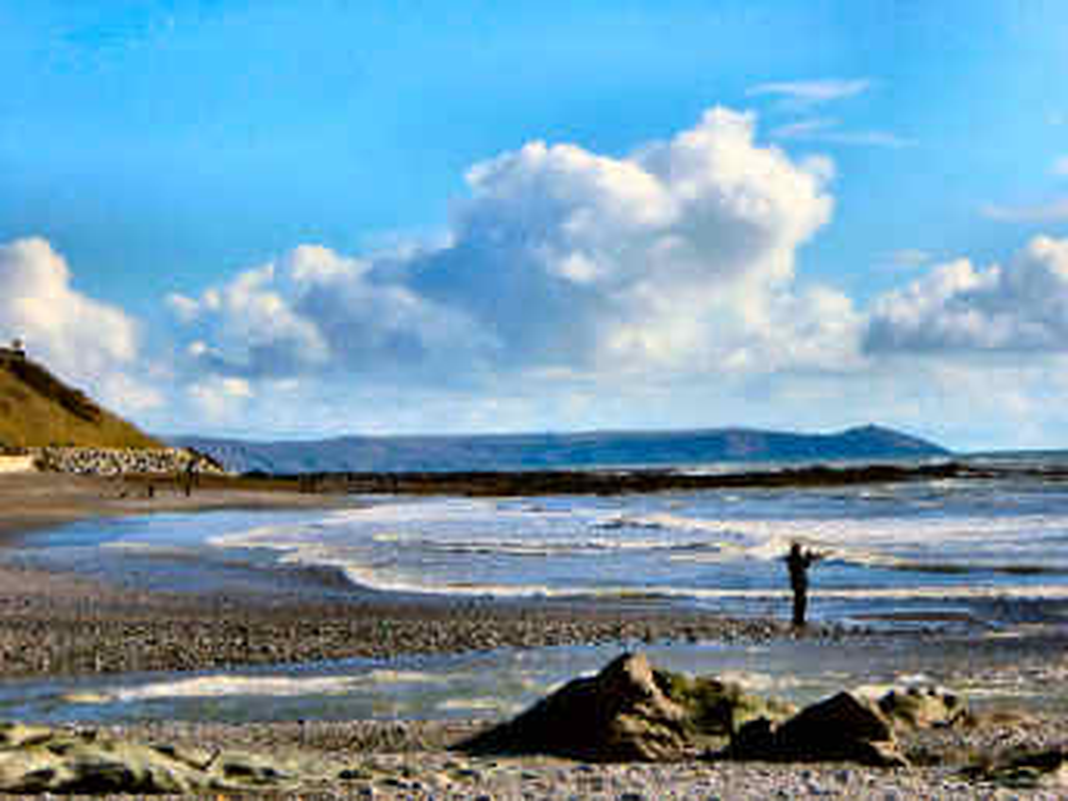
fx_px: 4258
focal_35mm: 138
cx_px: 534
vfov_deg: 10.7
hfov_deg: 14.3
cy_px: 400
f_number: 5.6
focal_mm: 22.3
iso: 200
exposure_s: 1/640
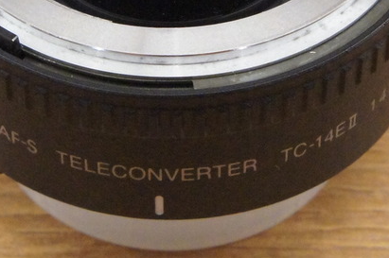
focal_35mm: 149
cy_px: 27
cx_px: 178
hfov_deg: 13.8
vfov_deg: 9.1
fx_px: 1608
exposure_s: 1/160
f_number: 11
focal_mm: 34
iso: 6400
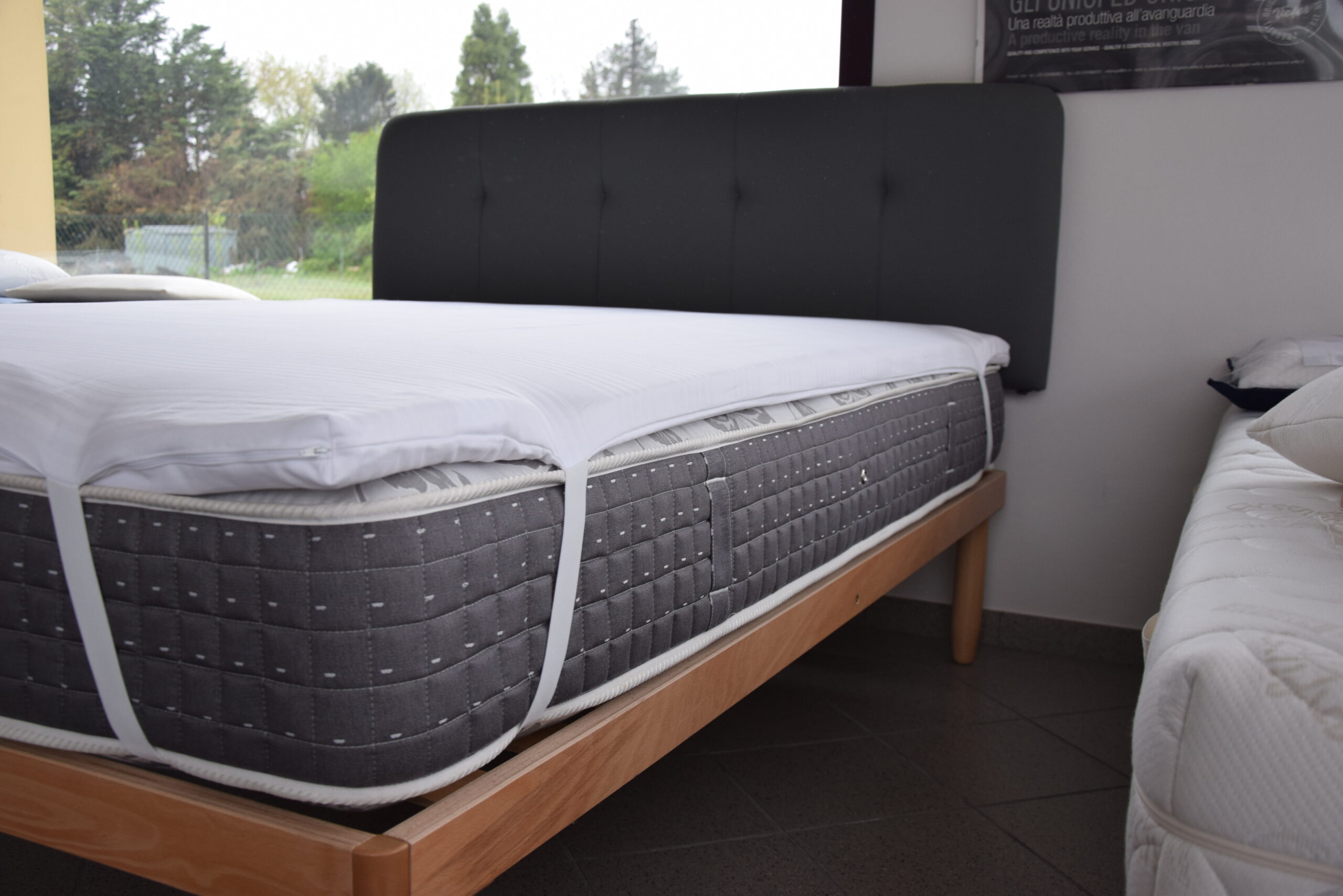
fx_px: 1231
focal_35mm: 33
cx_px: 672
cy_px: 448
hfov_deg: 57.2
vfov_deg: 40.0
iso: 400
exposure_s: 1/60
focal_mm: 22
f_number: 4
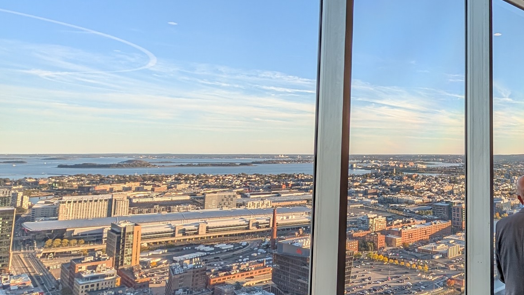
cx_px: 449
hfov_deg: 58.6
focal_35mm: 29
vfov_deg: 39.7
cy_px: 100
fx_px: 403
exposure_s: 1/813
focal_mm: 2.02
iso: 47
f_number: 1.7
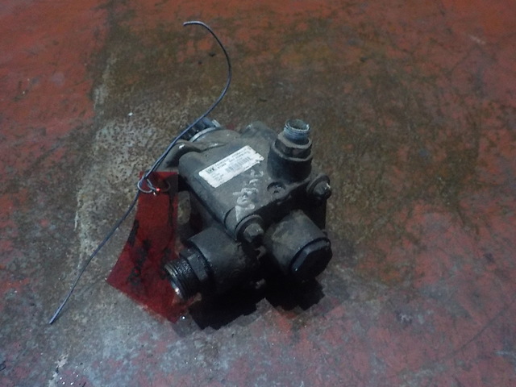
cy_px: 194
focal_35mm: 30
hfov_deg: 60.0
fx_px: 447
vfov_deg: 46.8
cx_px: 258
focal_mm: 4.1
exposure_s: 1/10
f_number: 3.3
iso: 800
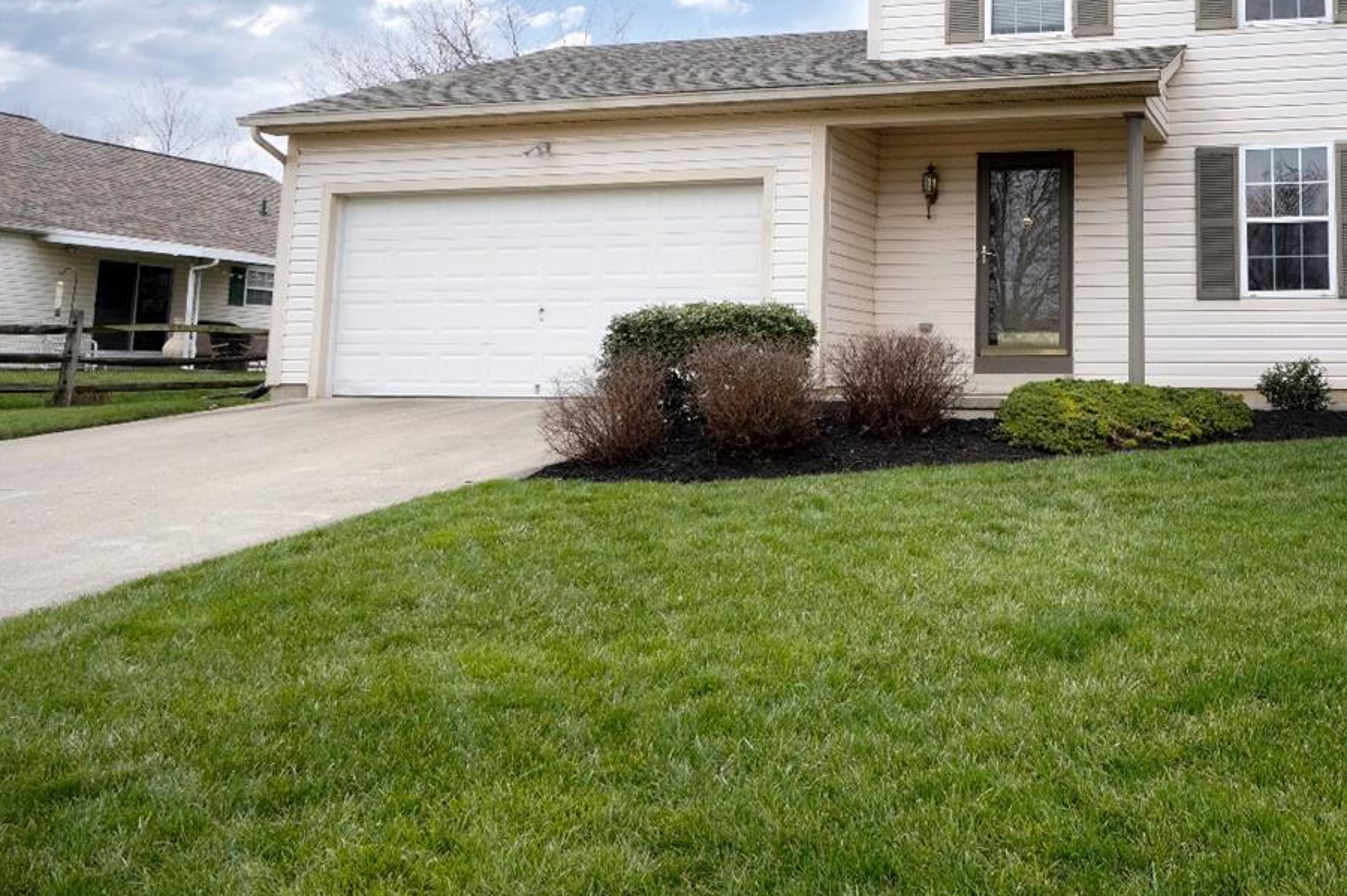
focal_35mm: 30
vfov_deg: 42.2
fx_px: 1122
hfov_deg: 57.5
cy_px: 224
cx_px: 1069
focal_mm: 12
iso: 800
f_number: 10
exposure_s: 1/400
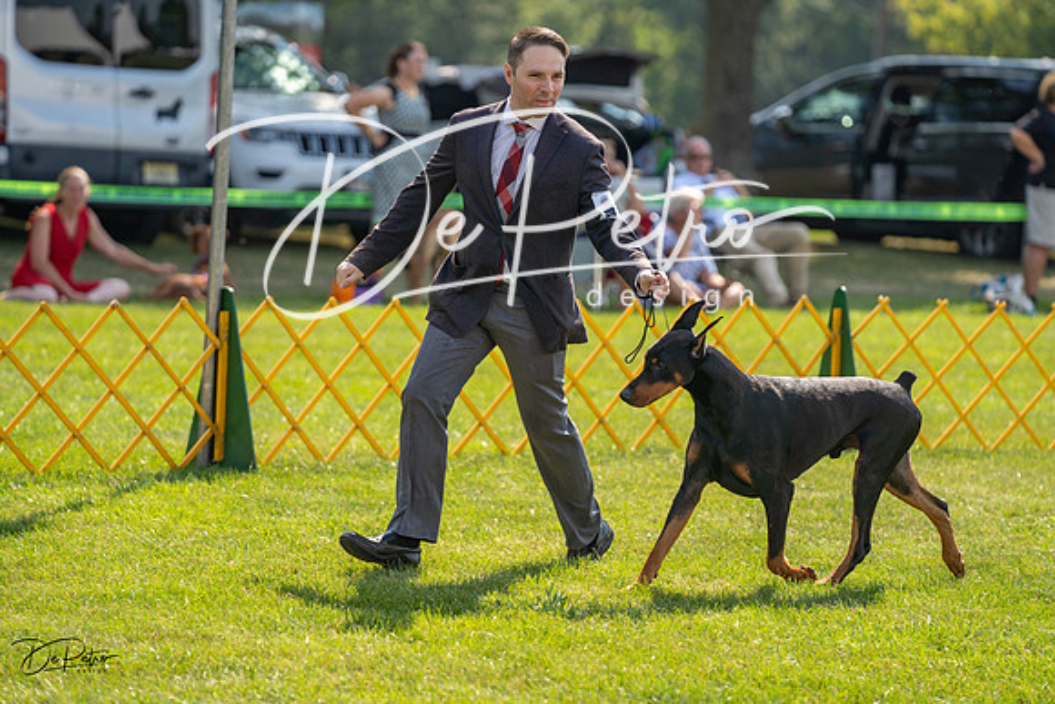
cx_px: 528
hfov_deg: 11.0
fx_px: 5481
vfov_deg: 7.3
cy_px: 352
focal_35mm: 187
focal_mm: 187
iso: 200
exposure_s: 1/1600
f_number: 3.5
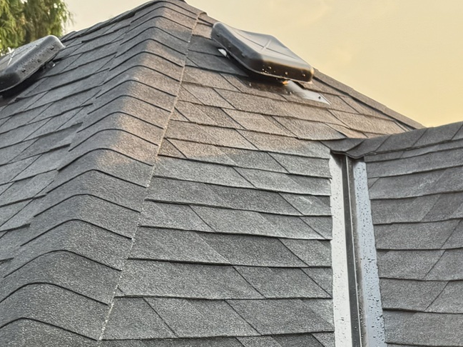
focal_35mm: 74
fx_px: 989
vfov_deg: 18.2
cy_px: 484
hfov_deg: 24.1
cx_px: 549
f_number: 1.78
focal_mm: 6.76
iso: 80
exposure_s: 1/282
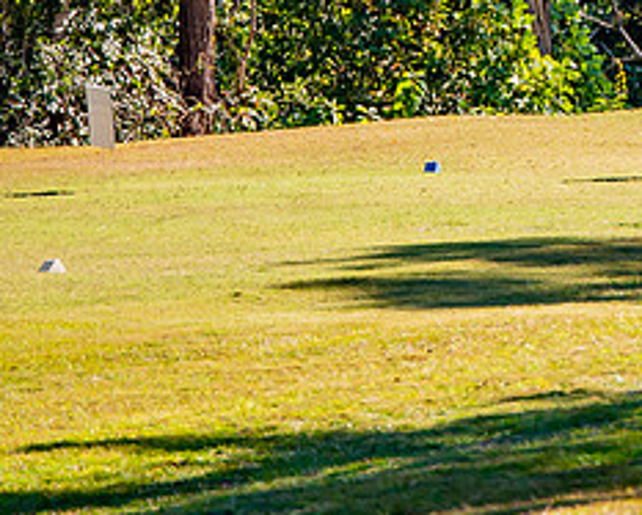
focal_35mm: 646
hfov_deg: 3.0
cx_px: 819
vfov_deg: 2.4
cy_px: -197
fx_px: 12290
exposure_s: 1/1000
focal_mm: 170
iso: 100
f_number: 2.8
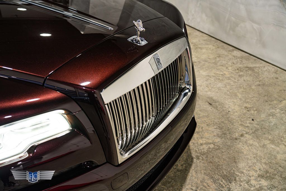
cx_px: 143
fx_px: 326
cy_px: 96
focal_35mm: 41
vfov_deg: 32.6
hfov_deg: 47.4
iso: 1250
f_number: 4
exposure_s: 1/100
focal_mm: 41
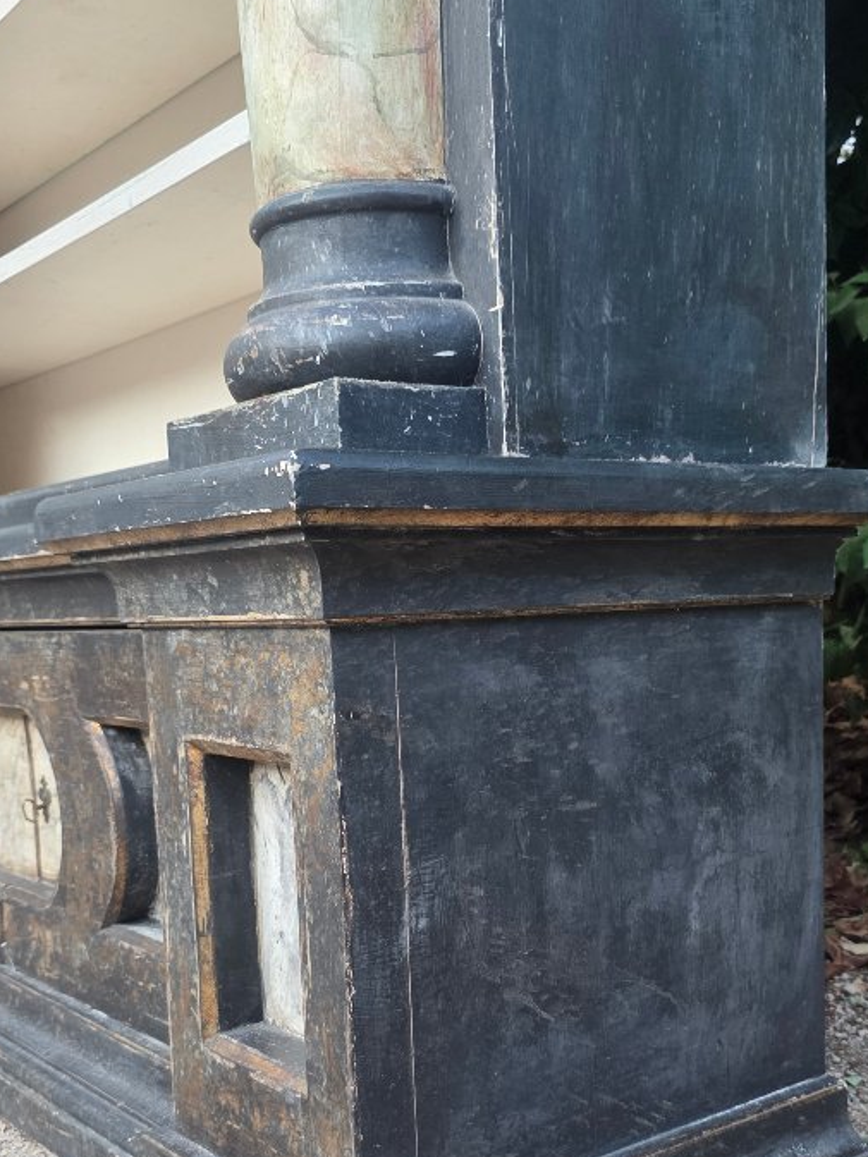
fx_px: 1370
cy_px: 784
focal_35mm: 41
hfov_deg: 35.1
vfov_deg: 45.0
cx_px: 509
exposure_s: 1/180
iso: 125
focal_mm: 6.3
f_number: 1.7
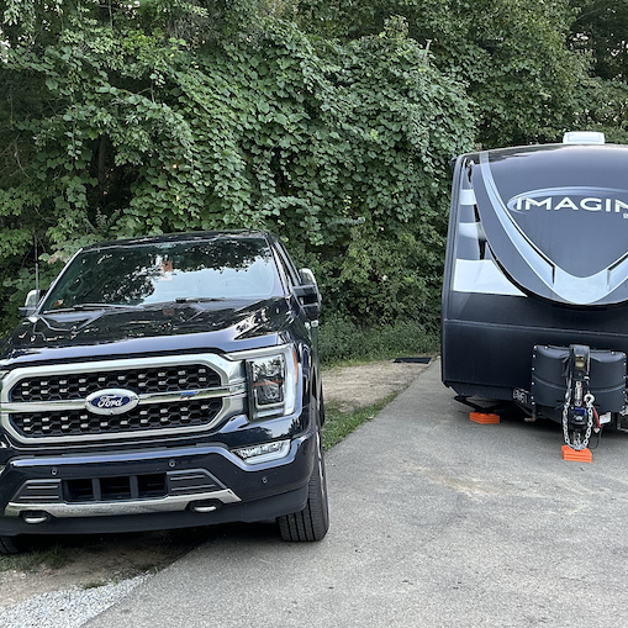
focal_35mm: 42
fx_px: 862
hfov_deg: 39.8
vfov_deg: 39.6
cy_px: 220
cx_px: 242
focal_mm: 6.86
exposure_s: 1/114
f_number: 1.78
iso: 250
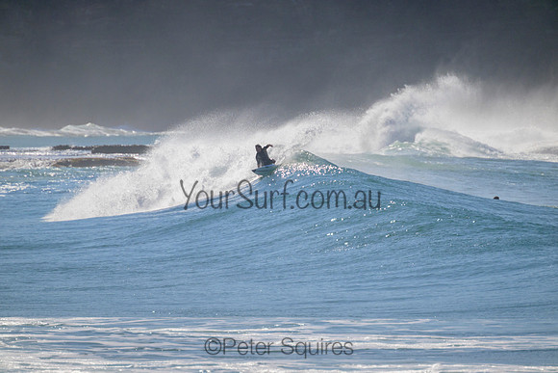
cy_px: 186
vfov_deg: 1.7
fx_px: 12402
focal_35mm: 800
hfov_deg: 2.6
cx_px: 279
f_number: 11
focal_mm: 800
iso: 500
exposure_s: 1/2000
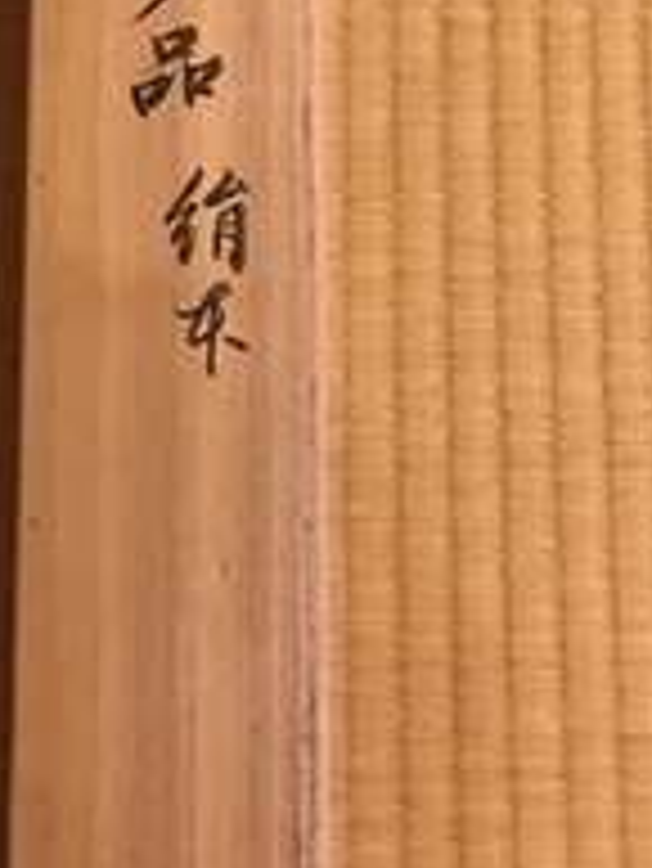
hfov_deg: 18.2
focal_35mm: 81
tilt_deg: -75.5
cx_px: 254
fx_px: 2032
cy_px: 148
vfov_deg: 23.7
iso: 80
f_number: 2.2
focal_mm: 4.15
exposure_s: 1/4
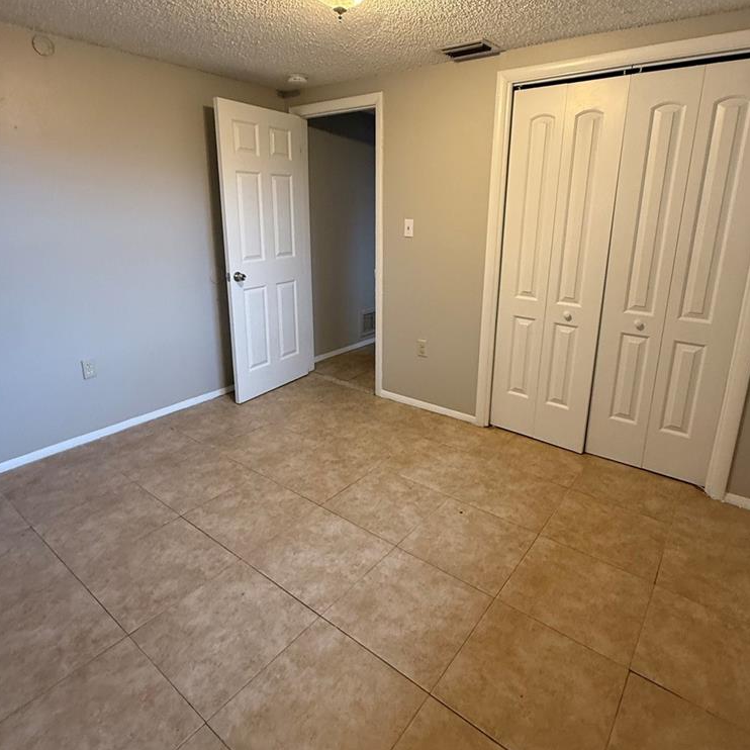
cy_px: 331
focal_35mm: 20
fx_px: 490
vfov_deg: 74.5
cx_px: 383
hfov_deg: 74.8
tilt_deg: -10.2
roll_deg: -1.1
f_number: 2.2
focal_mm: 2.22
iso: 320
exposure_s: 1/60
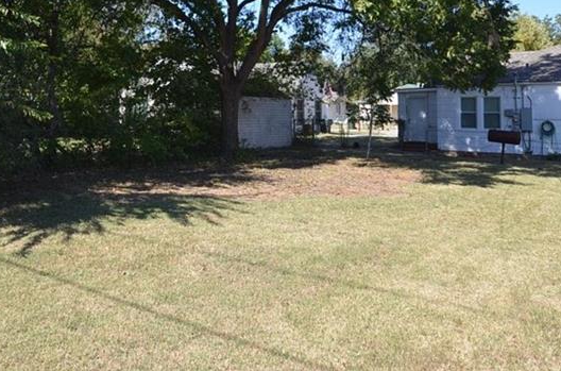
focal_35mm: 33
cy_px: 86
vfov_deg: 38.1
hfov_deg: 55.6
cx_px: 193
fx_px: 520
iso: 180
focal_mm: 11.5
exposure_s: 1/250
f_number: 8
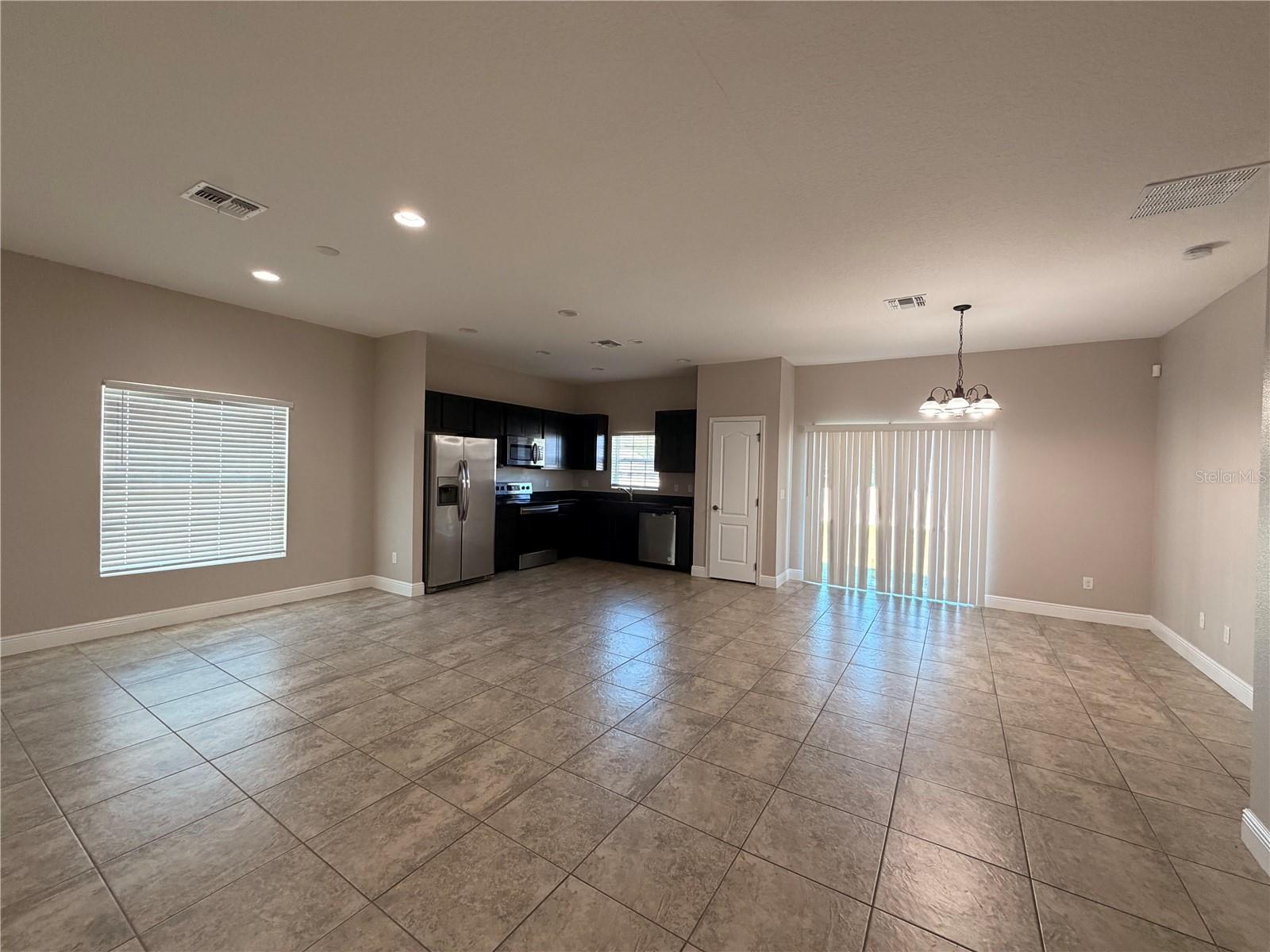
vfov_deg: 85.7
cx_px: 635
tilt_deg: -1.6
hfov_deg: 102.1
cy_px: 476
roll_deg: -1.4
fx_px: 514
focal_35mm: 14
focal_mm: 2.22
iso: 320
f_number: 2.2
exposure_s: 1/120
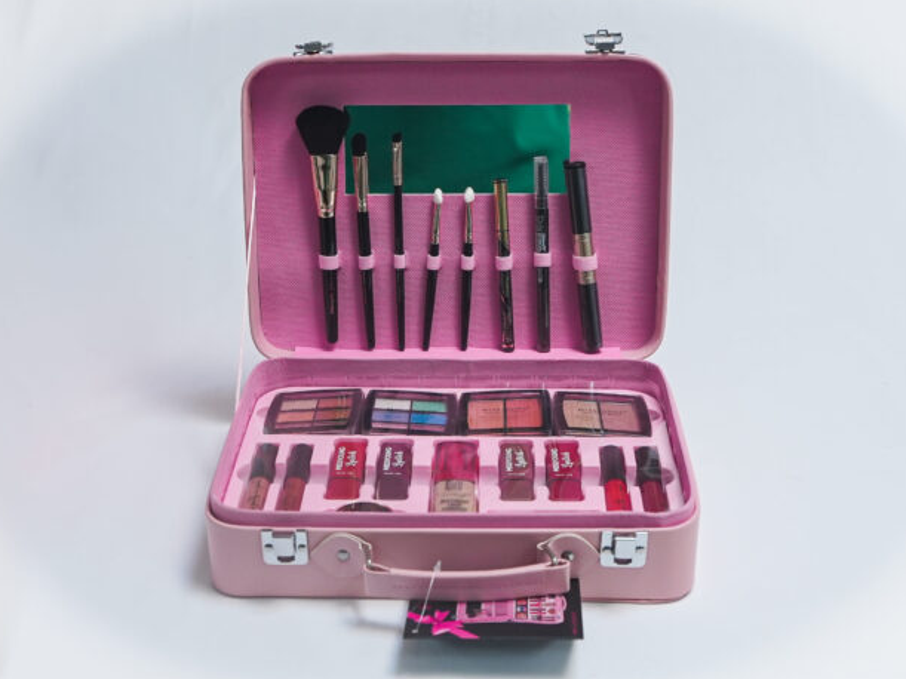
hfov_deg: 35.5
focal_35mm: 54
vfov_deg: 27.0
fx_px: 1413
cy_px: 342
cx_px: 463
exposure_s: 1/200
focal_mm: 33
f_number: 5
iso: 800
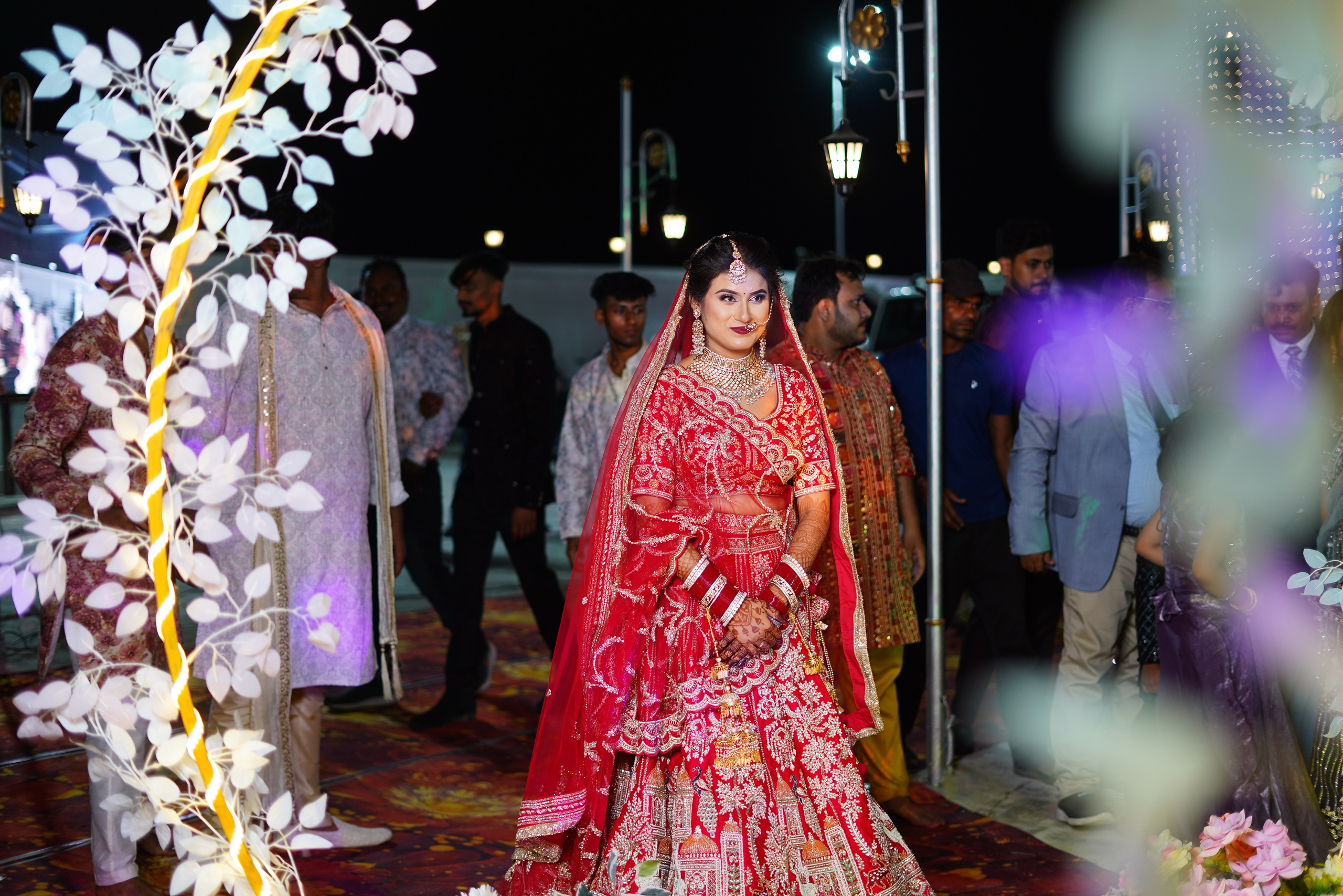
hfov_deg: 39.6
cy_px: 448
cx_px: 672
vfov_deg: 27.0
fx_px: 1865
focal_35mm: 50
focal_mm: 50
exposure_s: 1/125
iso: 200
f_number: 1.8
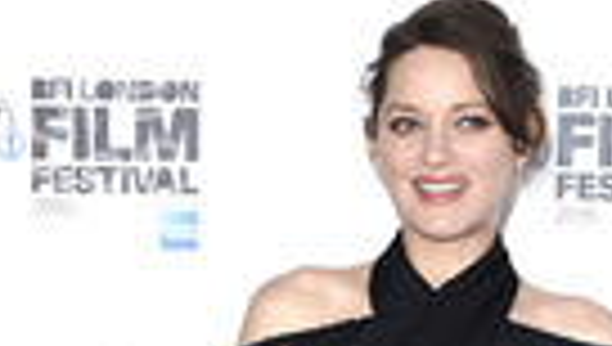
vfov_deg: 4.8
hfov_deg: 8.7
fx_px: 3998
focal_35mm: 246
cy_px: 845
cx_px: 448
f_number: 5.6
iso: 800
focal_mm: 80
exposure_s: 1/250
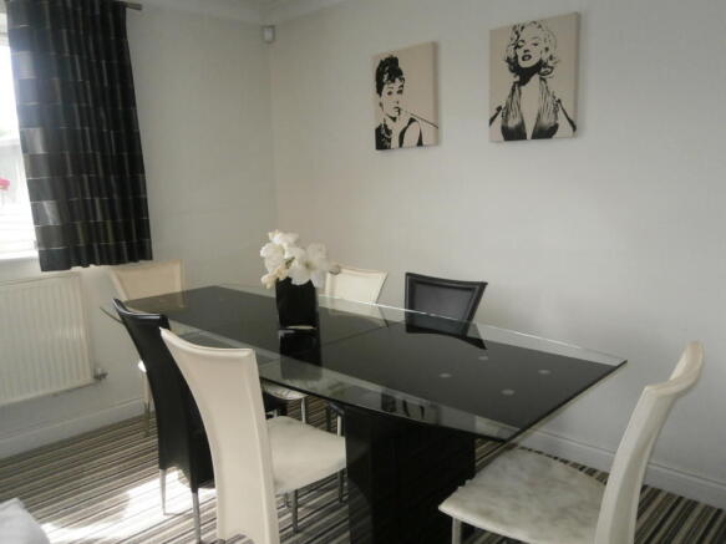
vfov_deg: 53.0
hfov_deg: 67.3
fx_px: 545
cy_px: 272
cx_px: 363
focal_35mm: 26
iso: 200
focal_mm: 4.7
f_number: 2.8
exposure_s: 1/250
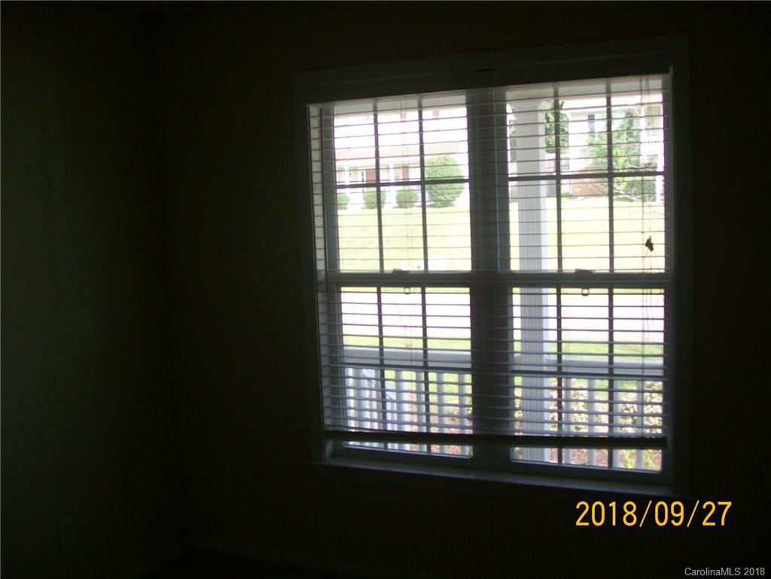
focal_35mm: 36
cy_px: 290
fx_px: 802
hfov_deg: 51.4
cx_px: 386
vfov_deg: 39.7
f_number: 2.7
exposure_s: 1/160
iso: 64
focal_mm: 6
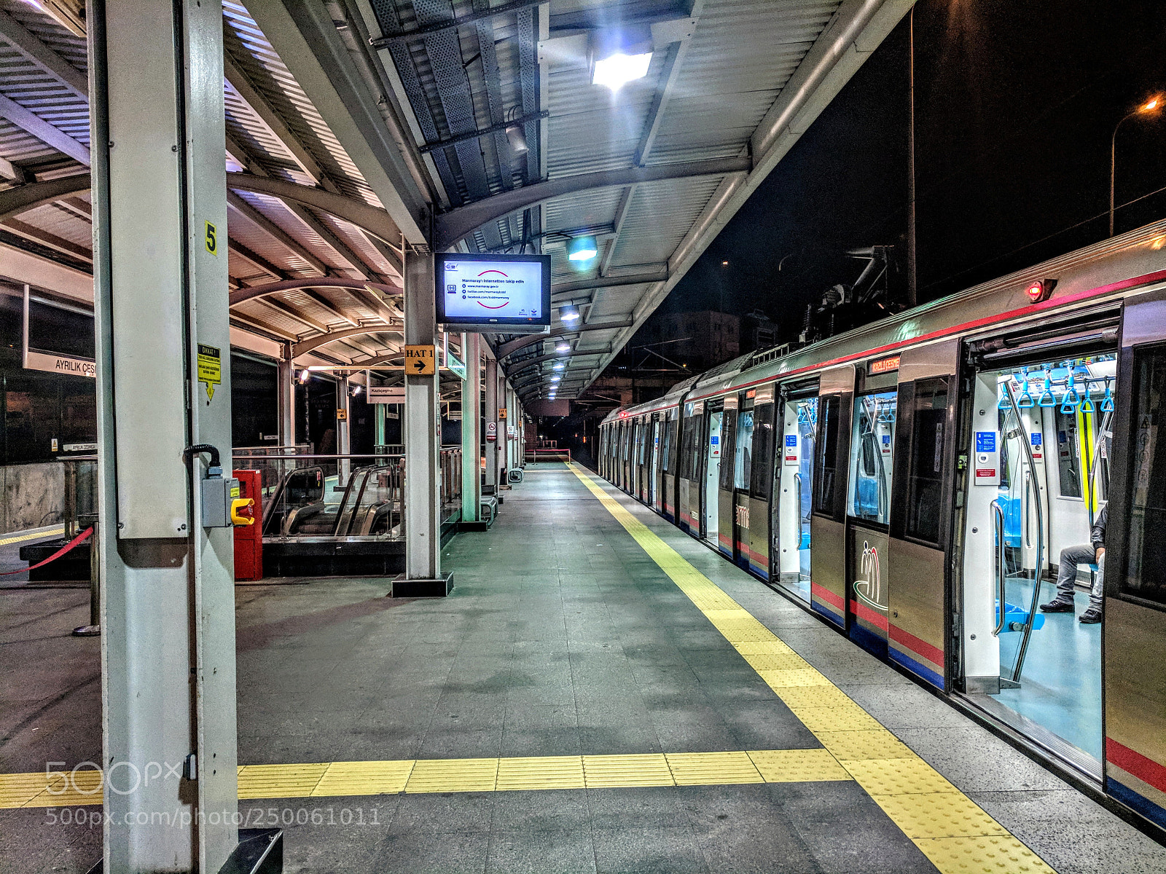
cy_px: 437
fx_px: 876
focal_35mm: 26
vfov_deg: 53.1
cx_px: 583
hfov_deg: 67.3
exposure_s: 1/100
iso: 382
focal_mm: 4.67
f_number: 2
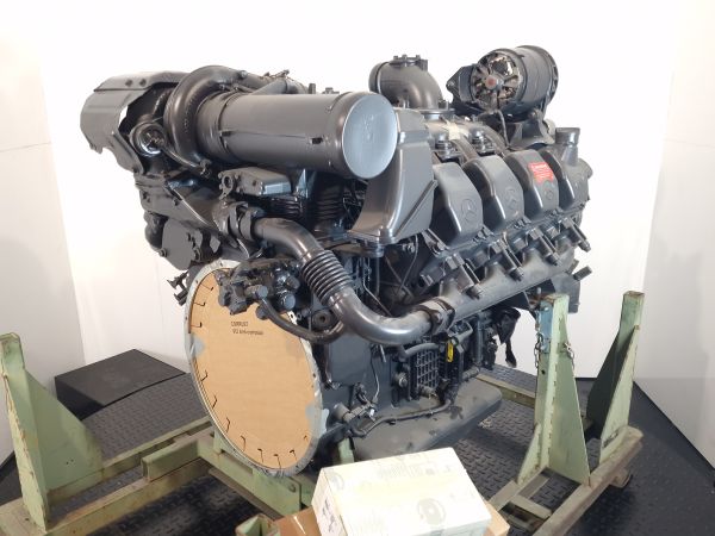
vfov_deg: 58.9
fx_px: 475
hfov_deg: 73.9
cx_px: 358
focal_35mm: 23
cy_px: 268
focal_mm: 6.4
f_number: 1.8
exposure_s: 1/50
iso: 125
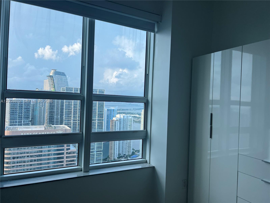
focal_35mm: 26
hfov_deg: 67.3
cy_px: 102
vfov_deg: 53.1
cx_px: 135
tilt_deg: -1.1
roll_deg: -2.7
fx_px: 203
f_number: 1.5
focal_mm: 5.7
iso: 50
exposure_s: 1/347
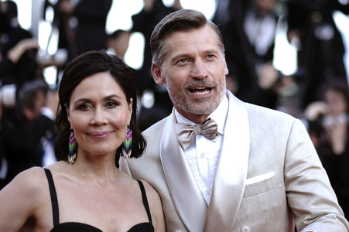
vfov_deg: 16.2
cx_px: 174
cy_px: 116
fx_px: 814
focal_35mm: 84
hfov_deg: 24.2
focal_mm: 56
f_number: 1.2
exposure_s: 1/500
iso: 80
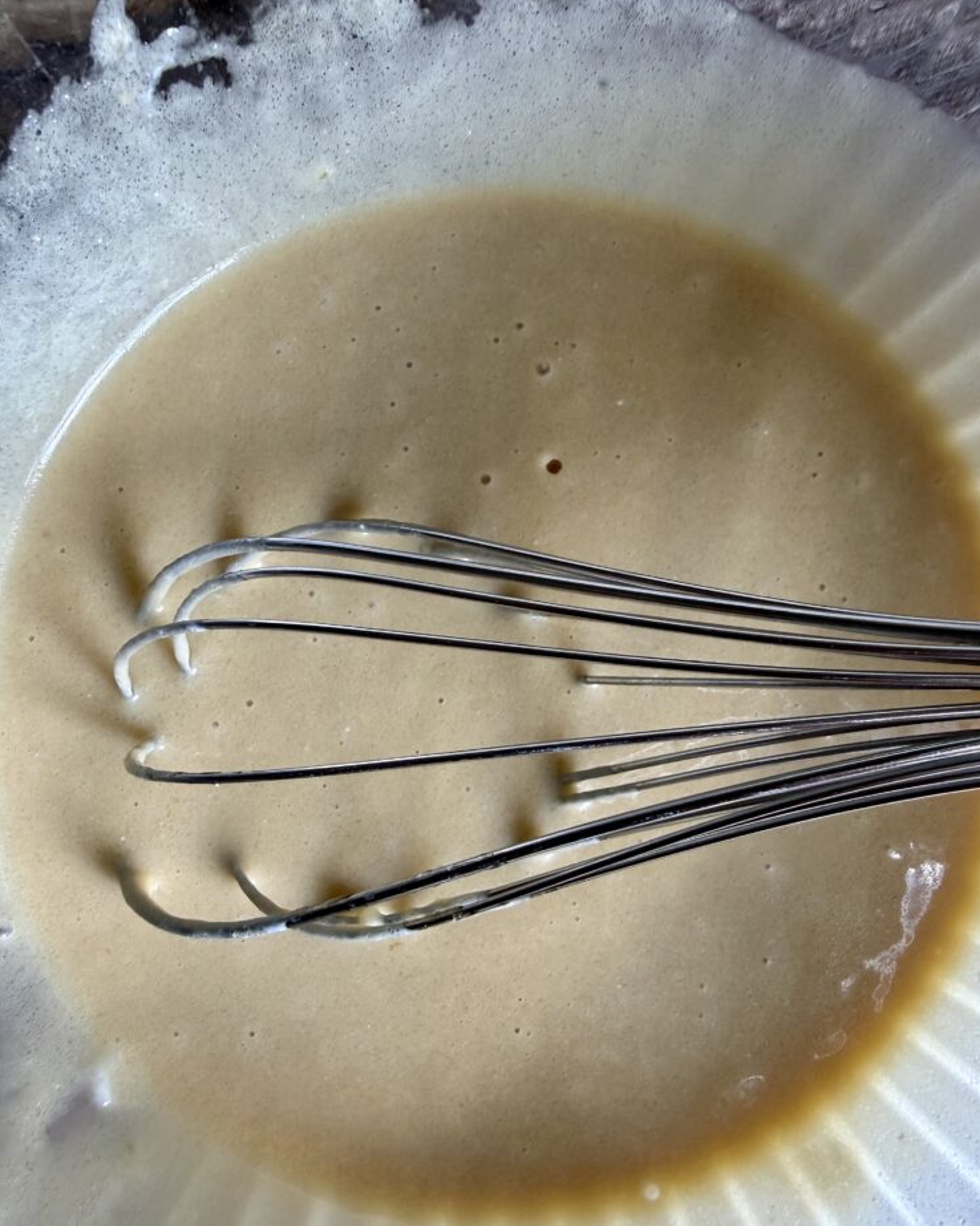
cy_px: 667
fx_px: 943
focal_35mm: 26
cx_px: 506
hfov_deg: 54.9
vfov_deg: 65.9
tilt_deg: -83.8
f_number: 2.2
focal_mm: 2.22
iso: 100
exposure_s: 1/99
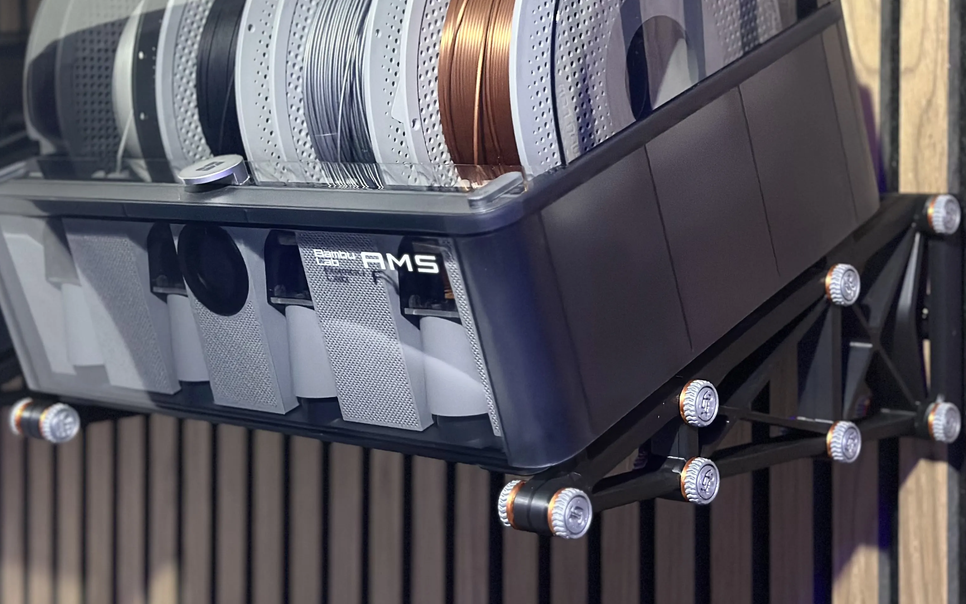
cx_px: 496
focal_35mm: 67
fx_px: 1764
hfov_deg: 30.6
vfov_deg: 19.3
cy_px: 173
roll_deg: +0.0
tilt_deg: -2.5
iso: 800
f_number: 1.78
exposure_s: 1/29
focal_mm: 6.86
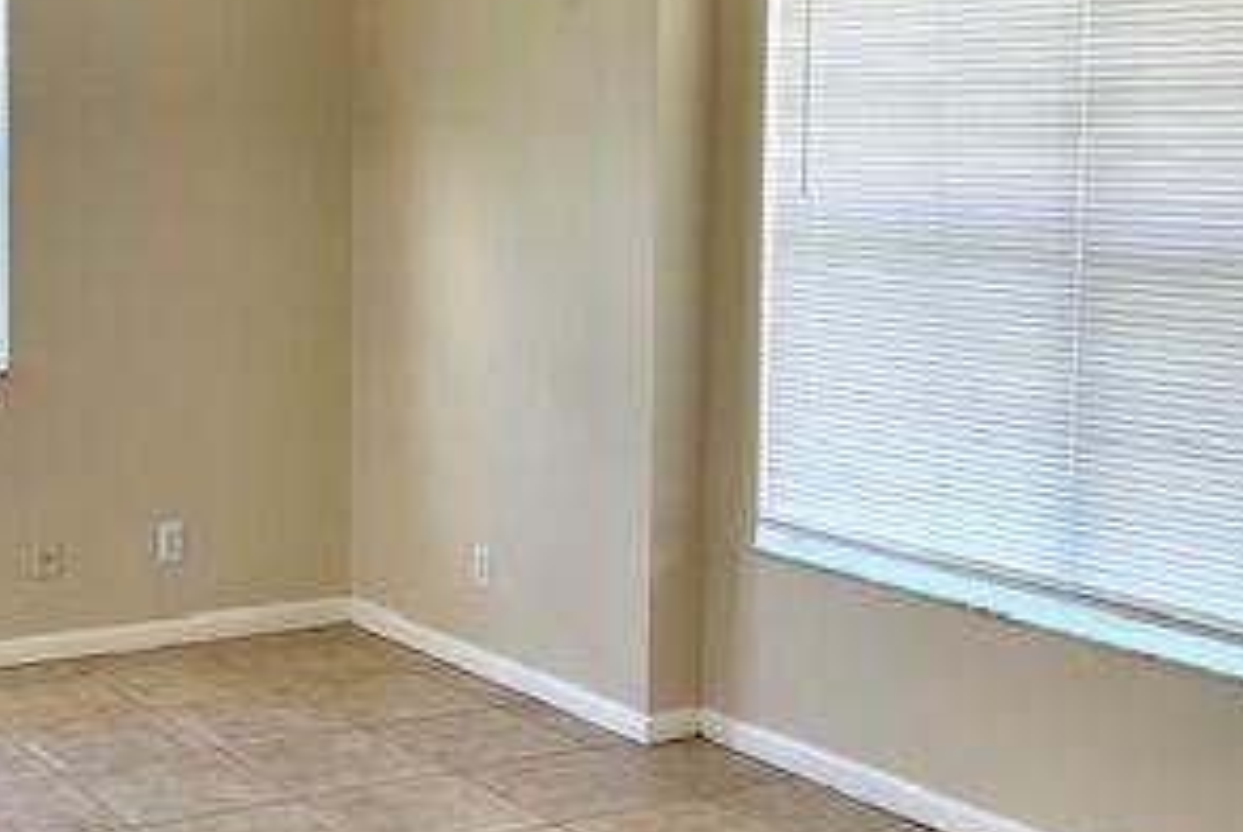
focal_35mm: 59
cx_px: 386
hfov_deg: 33.5
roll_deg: -1.0
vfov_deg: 22.9
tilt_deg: -2.5
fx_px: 2039
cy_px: 272
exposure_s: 1/121
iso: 64
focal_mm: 4.25
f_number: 1.8
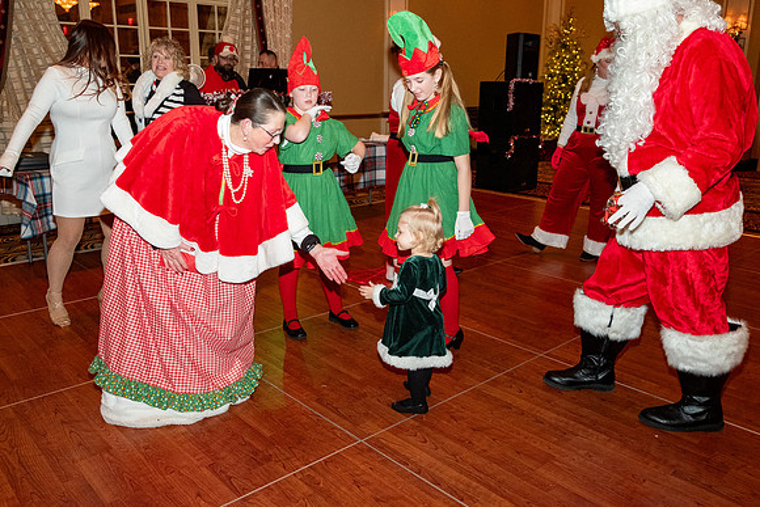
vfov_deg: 45.0
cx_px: 380
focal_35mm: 29
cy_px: 254
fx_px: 612
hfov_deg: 63.6
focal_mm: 19.6
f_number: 3.2
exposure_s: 1/125
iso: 2500
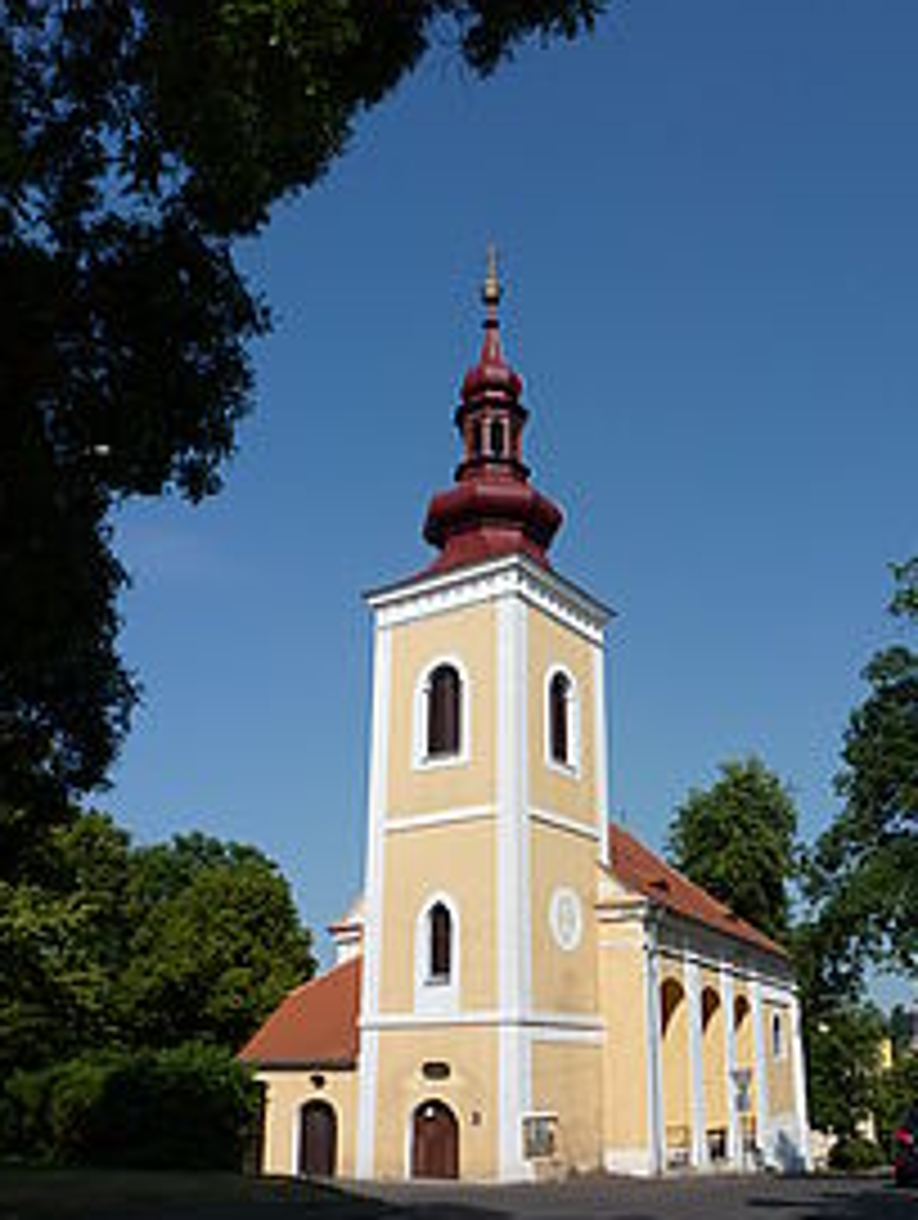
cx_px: 502
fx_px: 1094
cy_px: 693
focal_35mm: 31
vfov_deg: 58.1
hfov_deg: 45.5
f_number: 4
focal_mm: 4.3
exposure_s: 1/1300
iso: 100
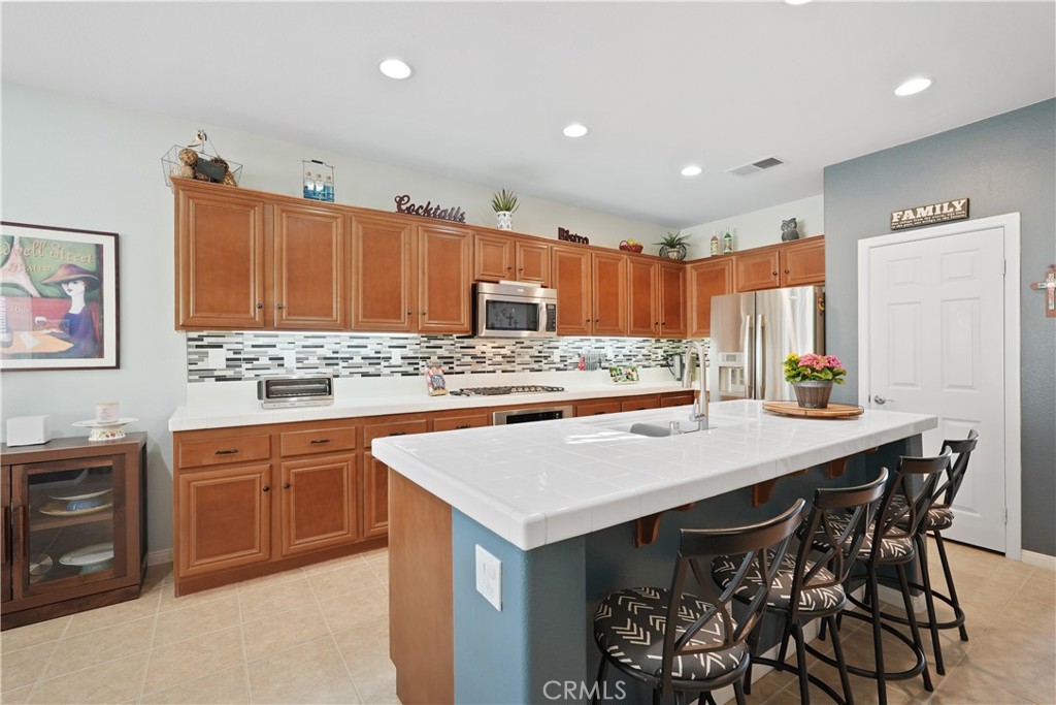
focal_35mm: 16
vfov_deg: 73.8
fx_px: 469
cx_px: 528
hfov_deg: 96.7
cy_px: 352
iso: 1250
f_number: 6.3
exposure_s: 1/20
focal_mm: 16
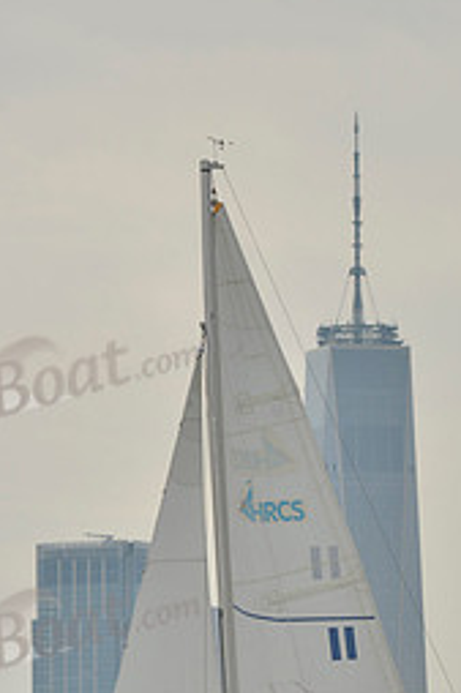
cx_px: 342
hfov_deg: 3.0
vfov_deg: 4.5
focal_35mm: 457
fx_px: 8790
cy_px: 750
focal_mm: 200
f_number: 9
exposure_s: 1/1000
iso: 400
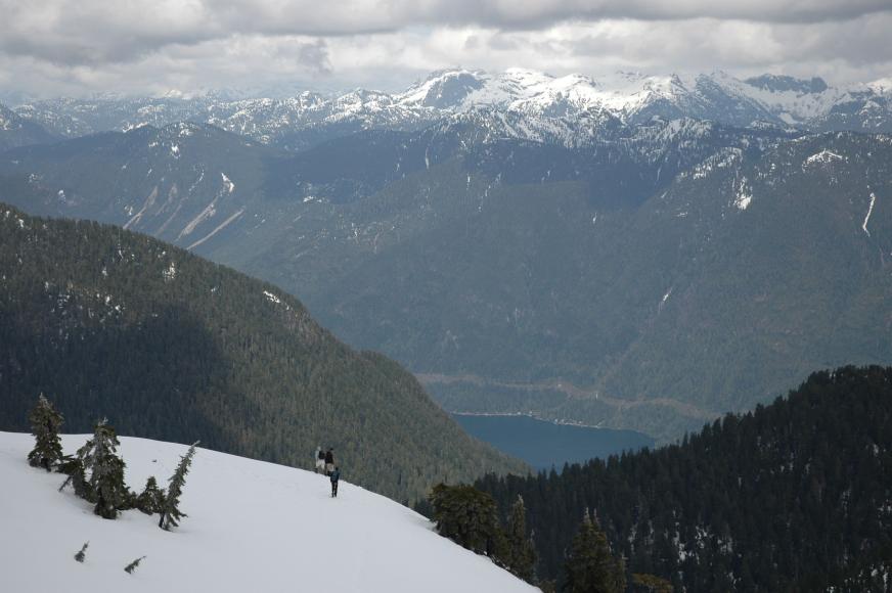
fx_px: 1783
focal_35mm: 72
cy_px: 296
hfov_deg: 28.1
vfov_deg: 18.9
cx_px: 446
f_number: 4.5
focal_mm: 48
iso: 200
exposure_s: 1/1250
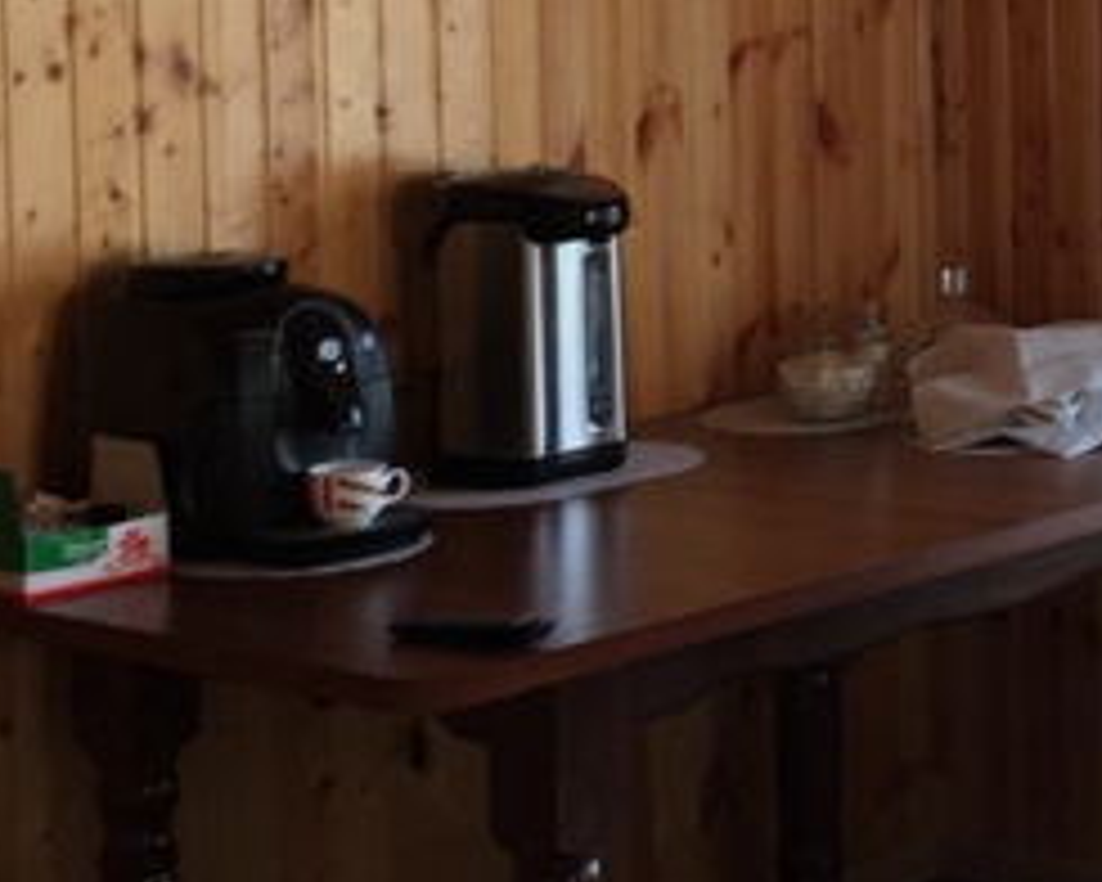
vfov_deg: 14.4
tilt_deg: -1.2
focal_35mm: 104
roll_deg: +0.6
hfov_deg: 17.7
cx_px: 1268
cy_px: -106
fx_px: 3392
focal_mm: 4.15
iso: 40
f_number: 2.2
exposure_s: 1/60
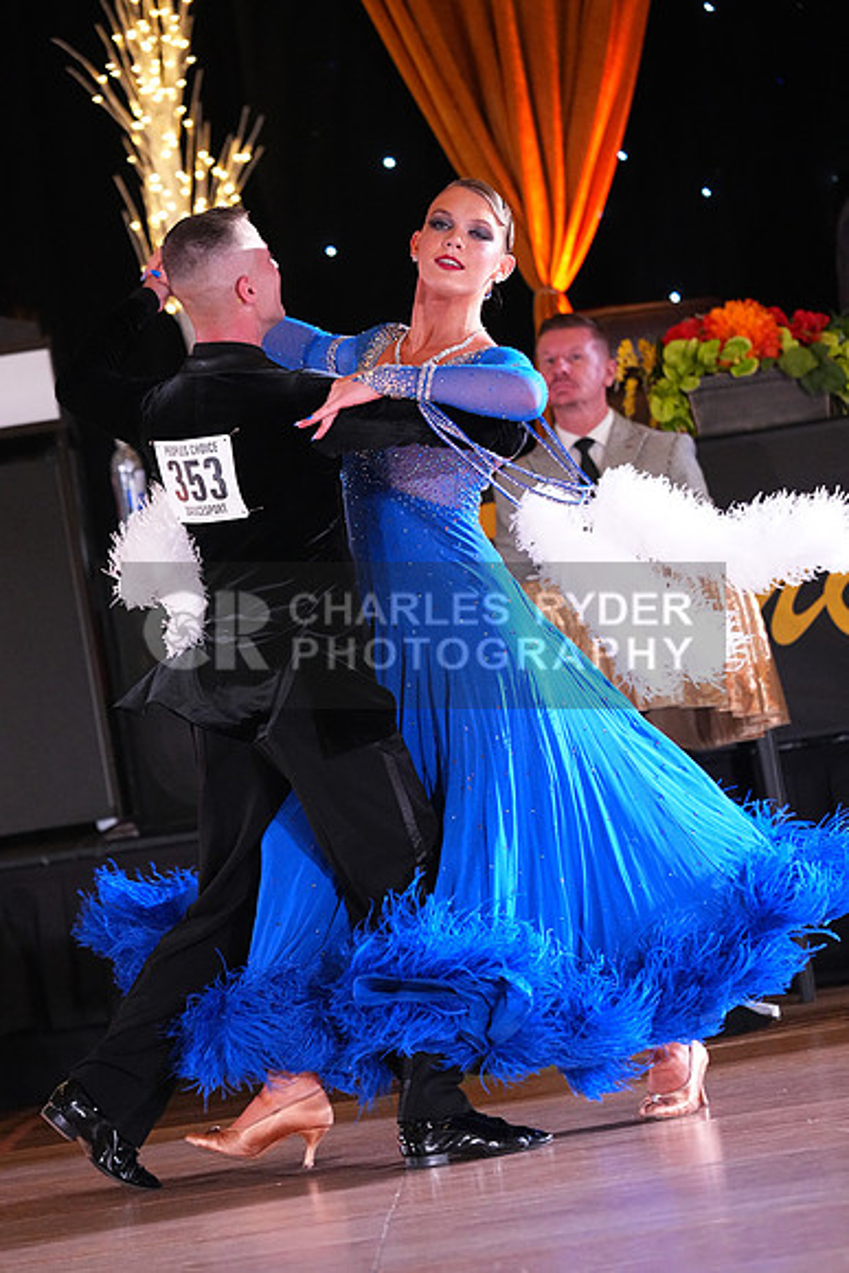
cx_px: 424
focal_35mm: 158
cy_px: 636
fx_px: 5585
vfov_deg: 13.0
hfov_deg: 8.7
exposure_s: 1/400
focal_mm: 158
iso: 8000
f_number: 4
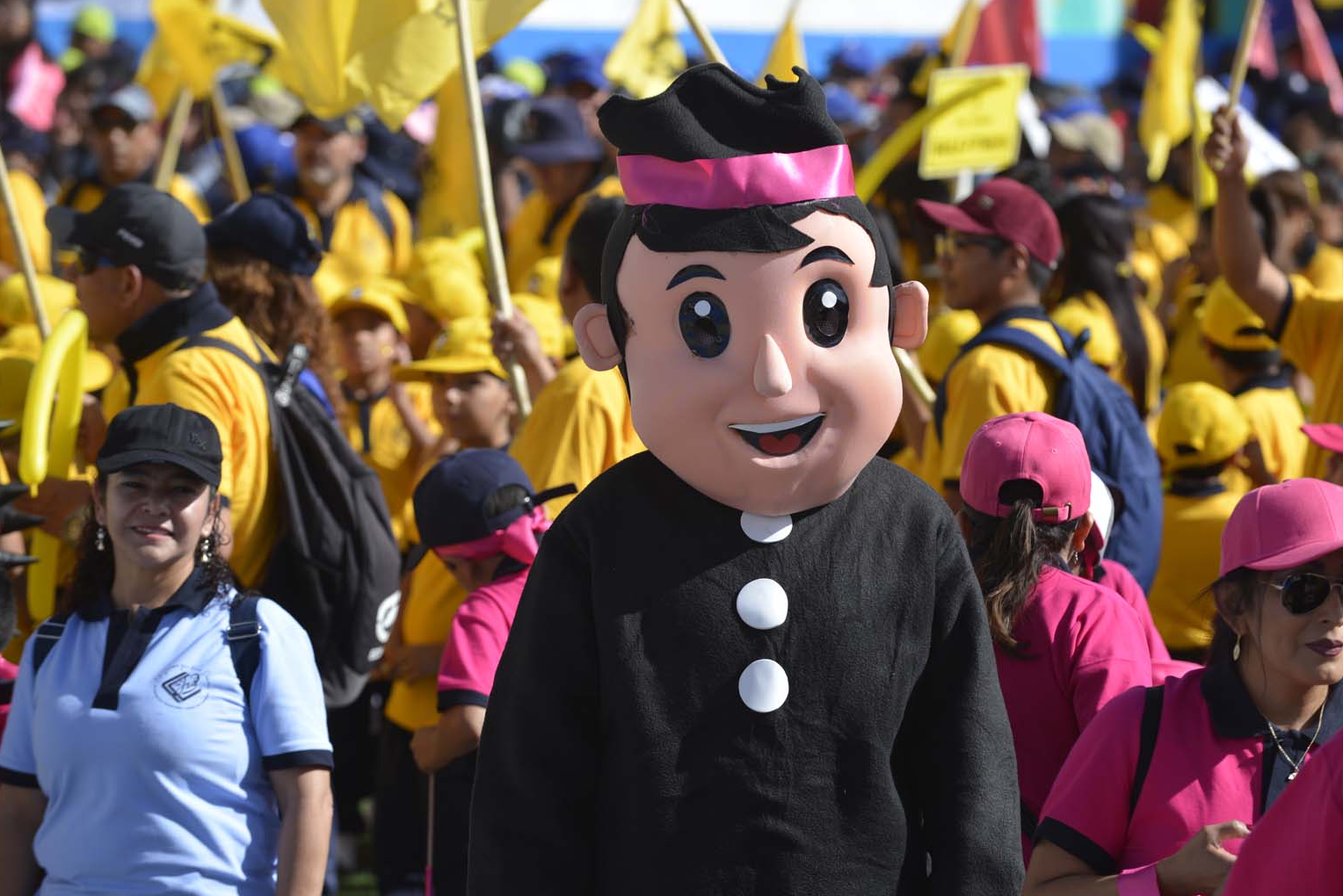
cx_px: 701
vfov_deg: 7.6
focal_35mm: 180
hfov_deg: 11.4
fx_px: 6717
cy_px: 464
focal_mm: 170
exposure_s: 1/2000
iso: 400
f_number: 5.6
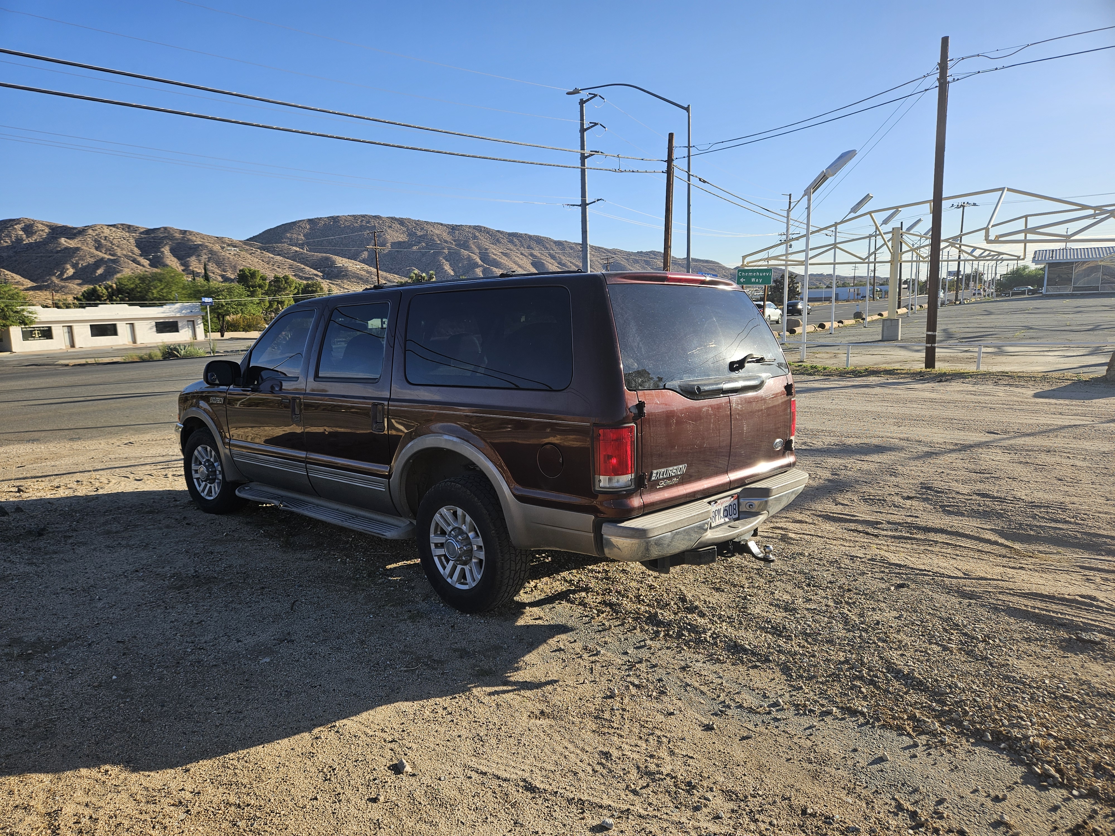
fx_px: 741
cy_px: 418
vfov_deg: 58.9
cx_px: 558
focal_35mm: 23
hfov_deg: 73.9
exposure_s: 1/1304
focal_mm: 5.4
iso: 25
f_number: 1.8
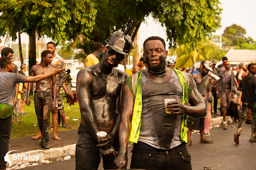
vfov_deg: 19.4
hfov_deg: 28.9
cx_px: 128
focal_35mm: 70
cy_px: 85
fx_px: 497
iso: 100
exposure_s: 1/160
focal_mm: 70
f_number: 5.6
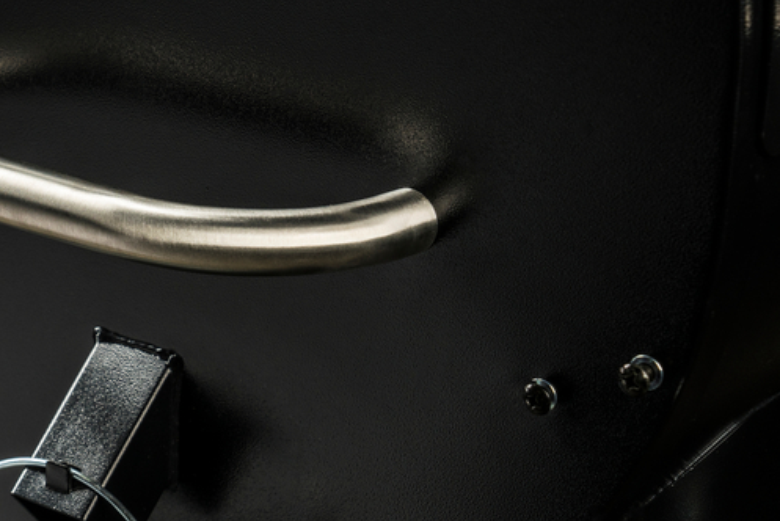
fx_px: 2775
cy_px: 244
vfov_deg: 10.7
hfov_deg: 15.8
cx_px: 46
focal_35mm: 128
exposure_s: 1/160
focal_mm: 53
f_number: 5.6
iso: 160
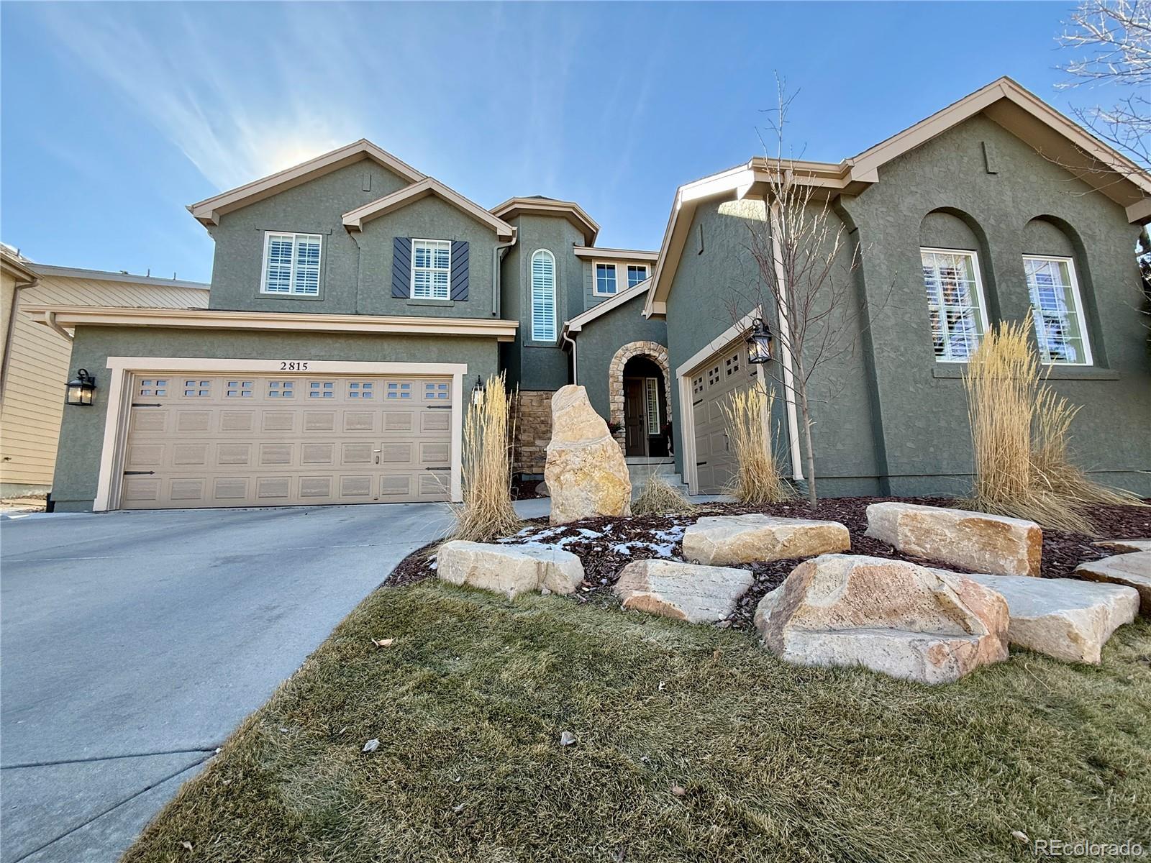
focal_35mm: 14
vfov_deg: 85.7
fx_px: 466
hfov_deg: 102.1
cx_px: 576
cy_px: 432
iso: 64
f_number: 2.2
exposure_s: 1/331
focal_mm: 2.22
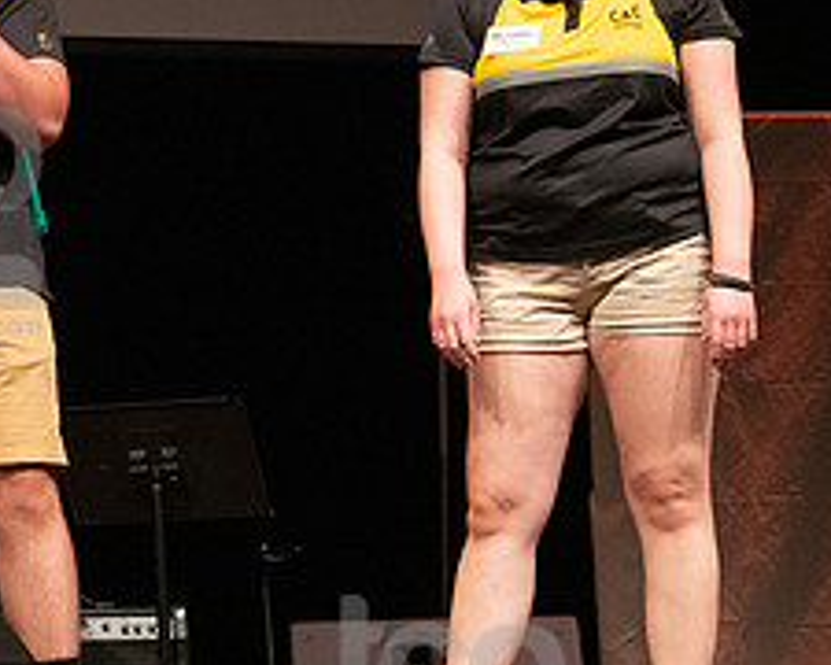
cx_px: -70
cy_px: 209
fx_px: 3099
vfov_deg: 12.2
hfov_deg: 14.9
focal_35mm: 126
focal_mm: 52
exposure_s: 1/250
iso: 6400
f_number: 5
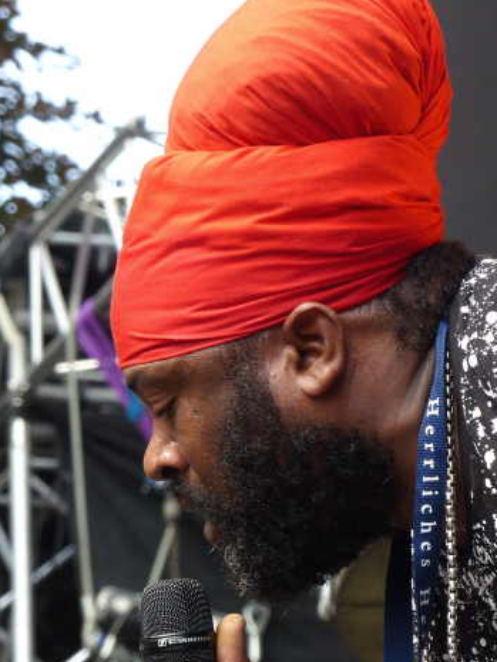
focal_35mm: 276
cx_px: 248
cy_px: 379
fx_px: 5281
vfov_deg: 7.2
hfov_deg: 5.4
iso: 100
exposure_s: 1/125
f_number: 4
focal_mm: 38.5
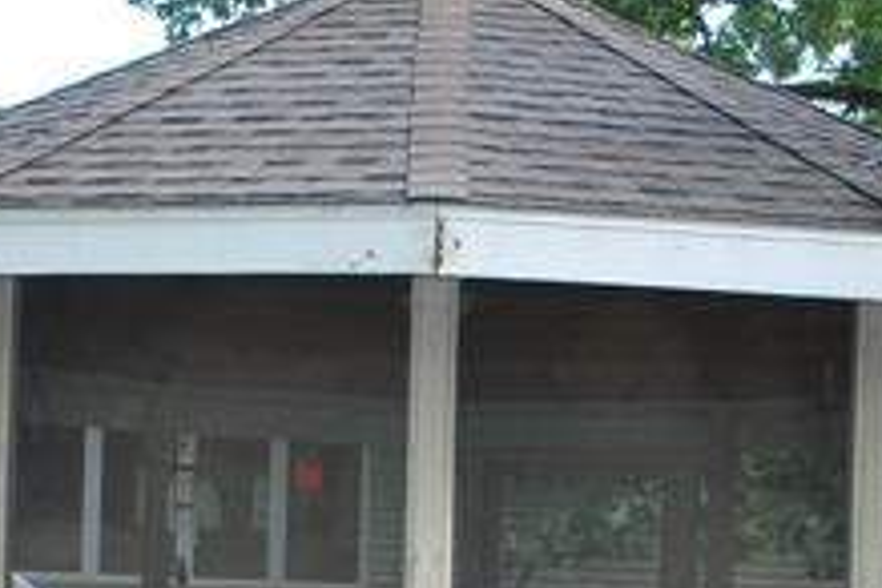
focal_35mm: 114
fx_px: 2793
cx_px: 387
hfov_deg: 17.9
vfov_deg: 11.8
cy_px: 660
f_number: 4.2
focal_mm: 26
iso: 160
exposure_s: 1/125
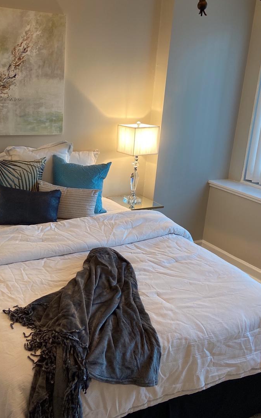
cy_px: 208
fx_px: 421
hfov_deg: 34.0
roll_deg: -3.0
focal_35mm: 37
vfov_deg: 52.8
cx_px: 83
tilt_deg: -18.5
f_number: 1.8
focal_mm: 4.25
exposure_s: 1/120
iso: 125
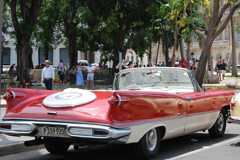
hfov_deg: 22.7
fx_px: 596
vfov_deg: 15.2
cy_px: 83
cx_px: 111
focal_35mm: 90
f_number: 8
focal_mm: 55
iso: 200
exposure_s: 1/250
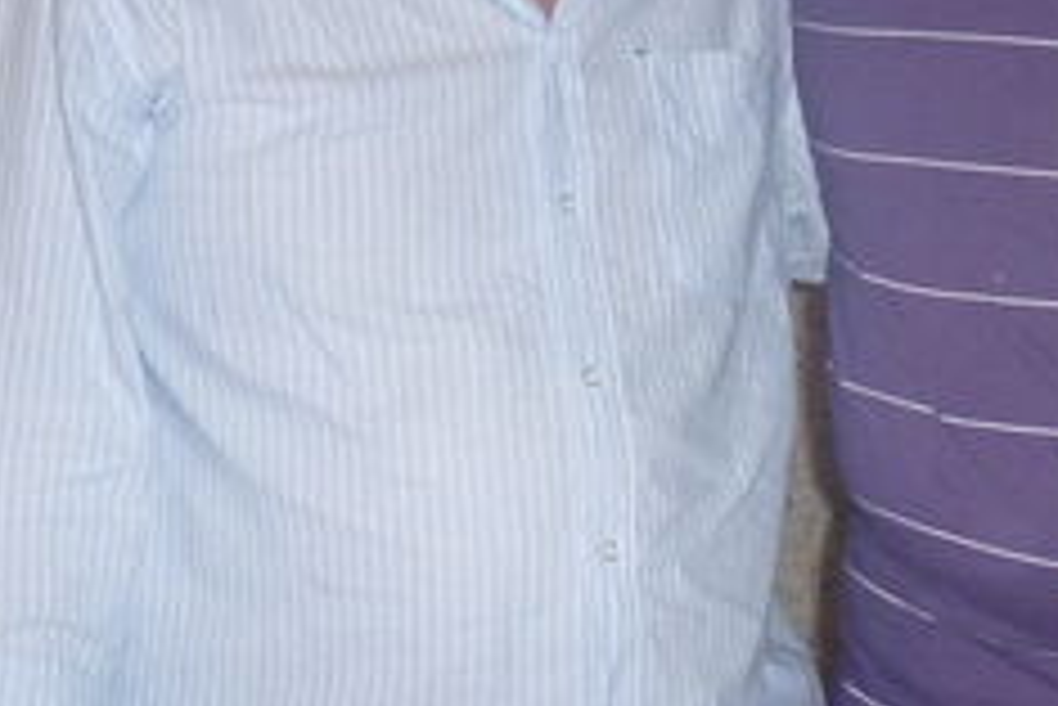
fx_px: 2911
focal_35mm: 99
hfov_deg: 20.6
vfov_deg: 13.3
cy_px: -261
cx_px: 617
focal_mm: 6.3
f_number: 3.5
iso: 320
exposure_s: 1/25
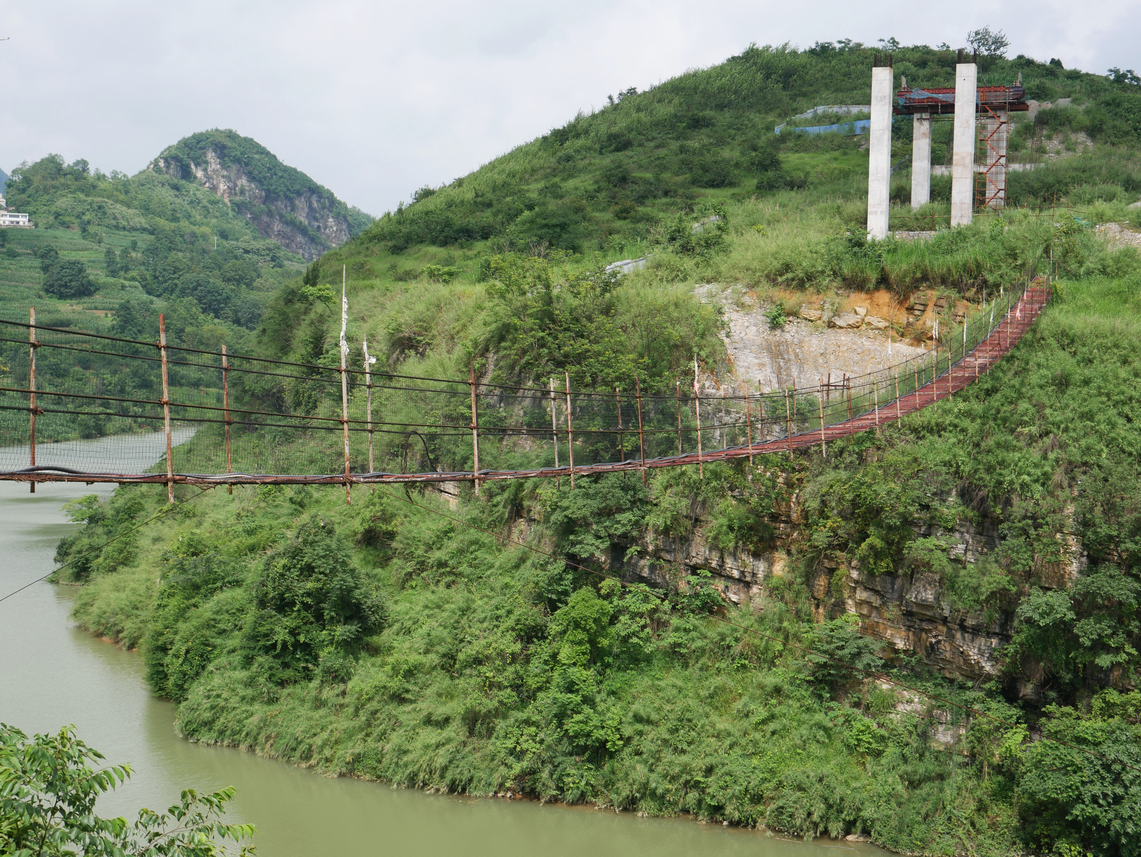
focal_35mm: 52
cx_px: 570
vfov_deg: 28.1
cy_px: 428
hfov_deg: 36.8
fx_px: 1715
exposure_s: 1/320
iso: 200
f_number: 9
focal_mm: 26
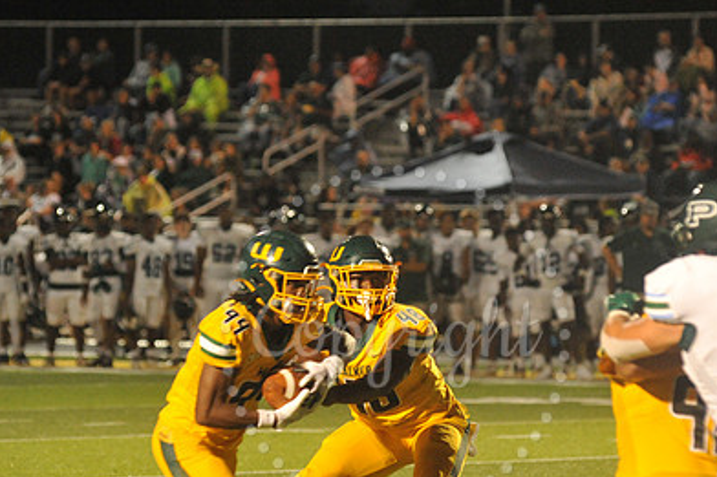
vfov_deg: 4.6
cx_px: 395
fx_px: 5893
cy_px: 338
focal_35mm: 296
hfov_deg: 7.0
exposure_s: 1/250
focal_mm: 200
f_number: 5
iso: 6400
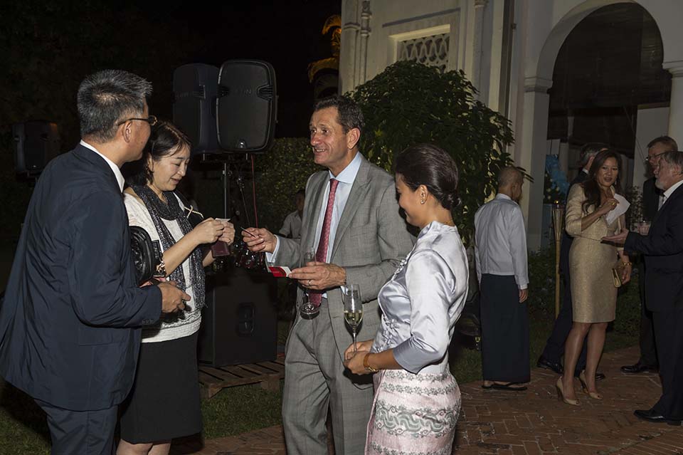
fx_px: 721
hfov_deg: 50.7
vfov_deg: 35.0
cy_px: 228
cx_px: 342
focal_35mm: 38
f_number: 5.6
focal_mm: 38
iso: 400
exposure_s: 1/60
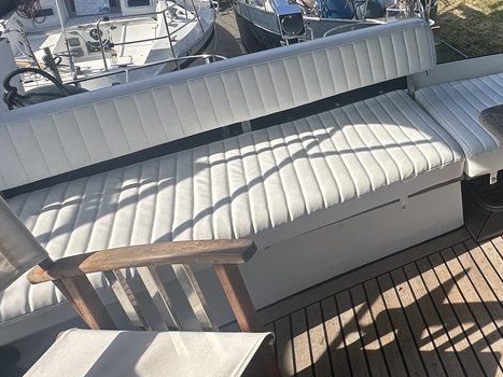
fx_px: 523
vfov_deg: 38.2
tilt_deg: -21.1
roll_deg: +0.3
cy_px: 75
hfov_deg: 43.7
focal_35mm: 36
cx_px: 506
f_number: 2.2
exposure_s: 1/1082
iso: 50
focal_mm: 2.22
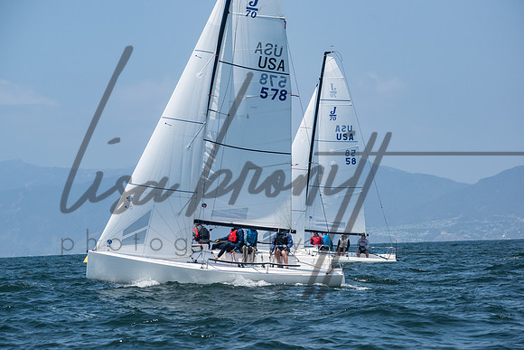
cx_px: 262
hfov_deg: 13.4
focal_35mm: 153
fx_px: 2227
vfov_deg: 9.0
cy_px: 175
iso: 400
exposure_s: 1/1600
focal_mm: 102
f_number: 8
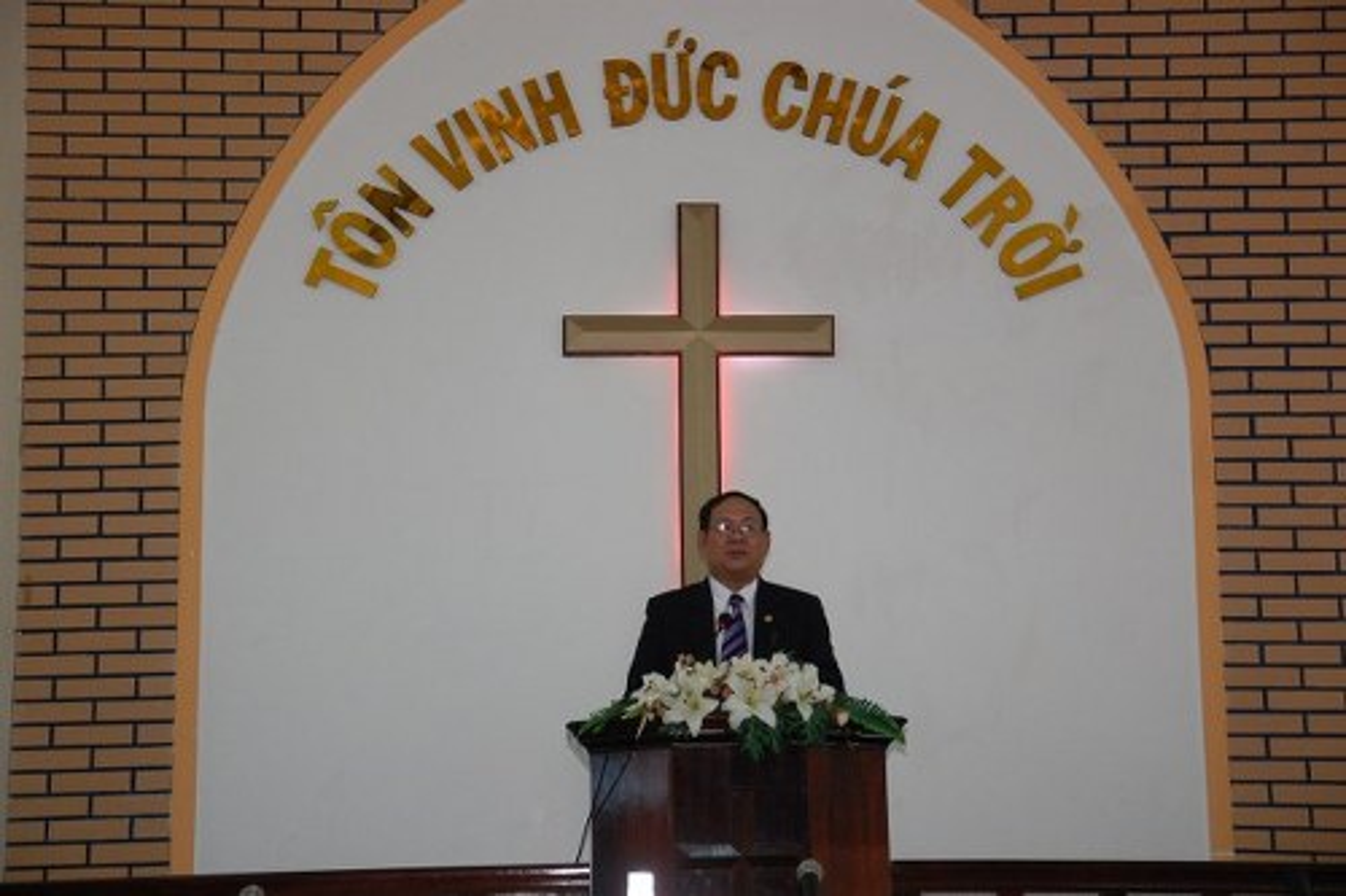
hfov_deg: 21.9
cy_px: 448
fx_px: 3476
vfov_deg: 14.7
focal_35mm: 93
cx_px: 673
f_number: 5.3
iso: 720
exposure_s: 1/60
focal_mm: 62
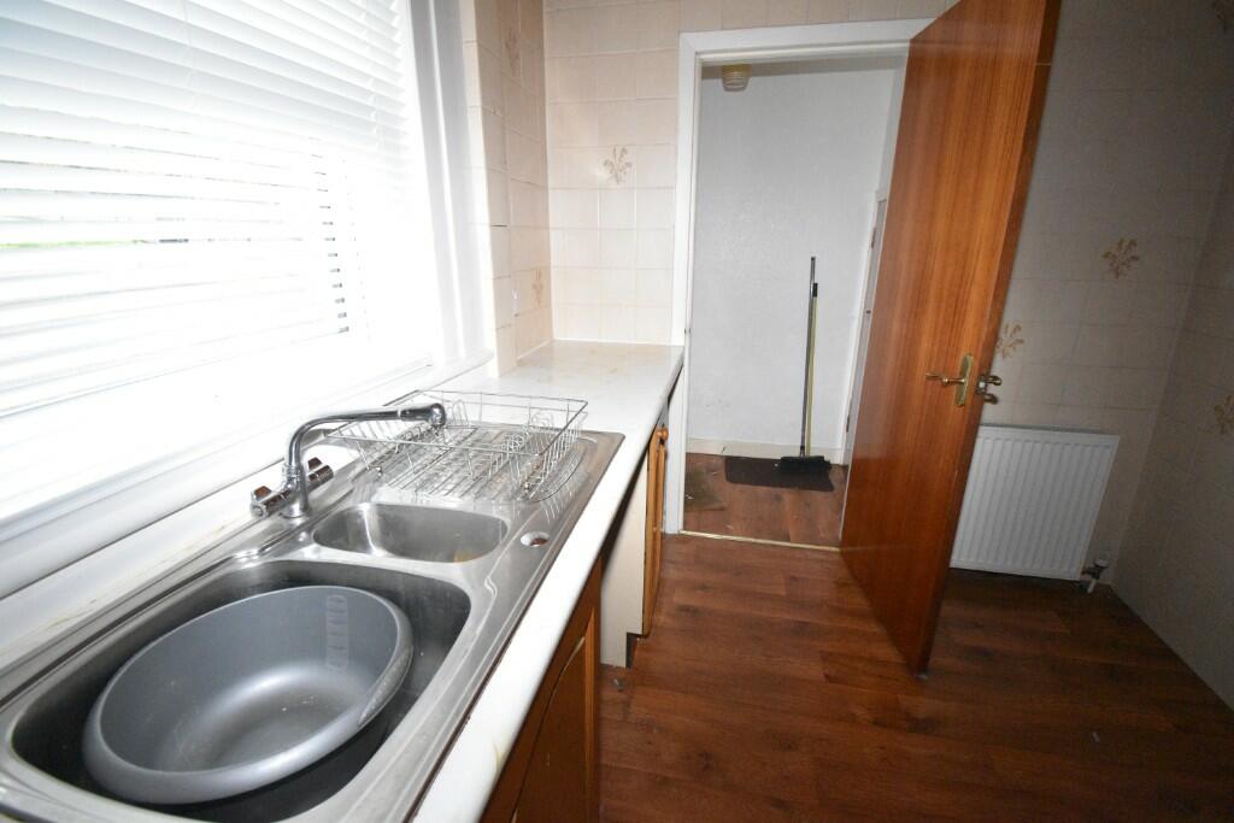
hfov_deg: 100.4
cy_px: 412
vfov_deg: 77.3
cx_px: 617
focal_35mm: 15
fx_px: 514
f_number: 4.5
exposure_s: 1/125
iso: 5000
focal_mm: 10
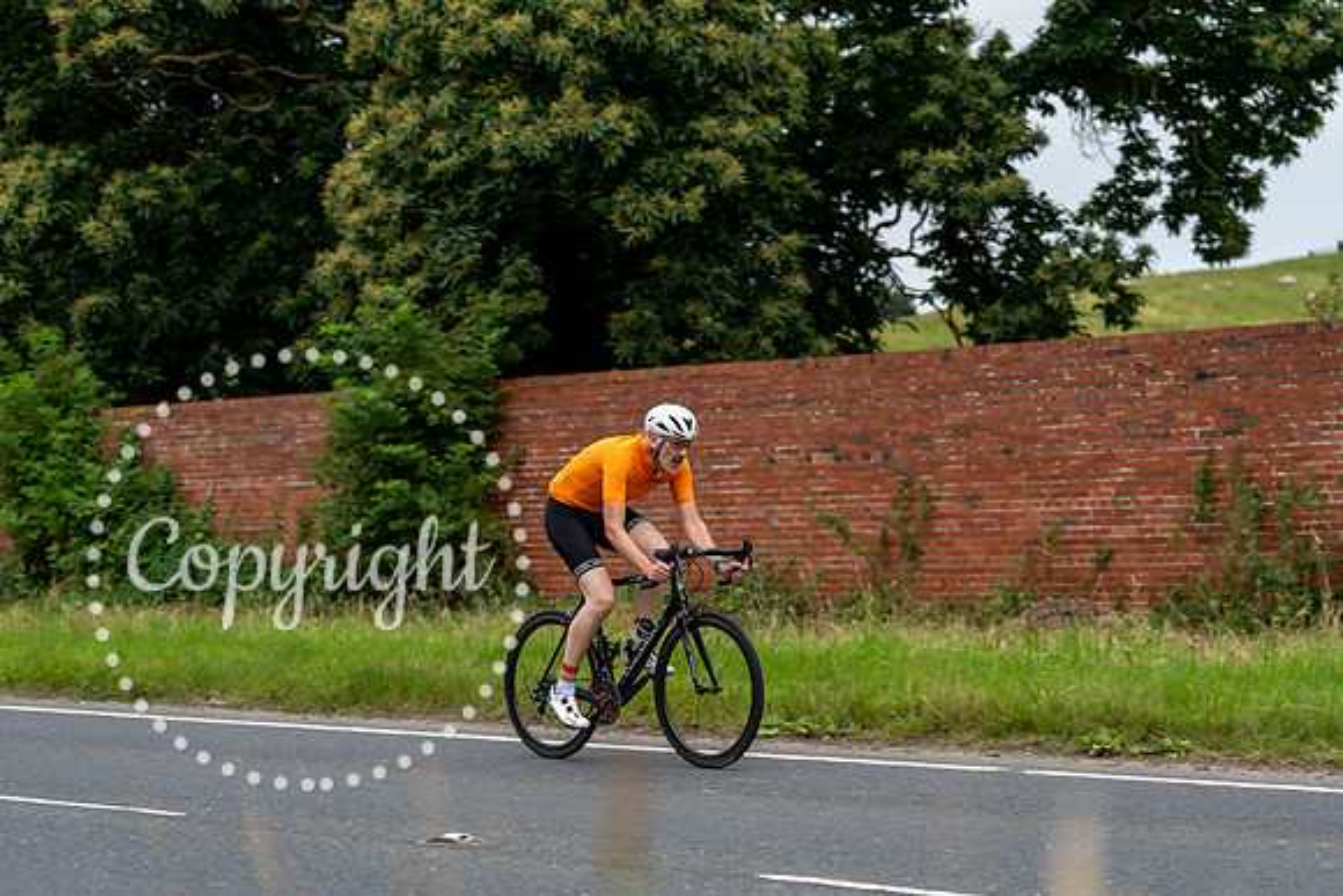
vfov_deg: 17.5
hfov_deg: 26.0
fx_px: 2910
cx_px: 672
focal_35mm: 78
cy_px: 448
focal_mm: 78
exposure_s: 1/640
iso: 1000
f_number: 3.2
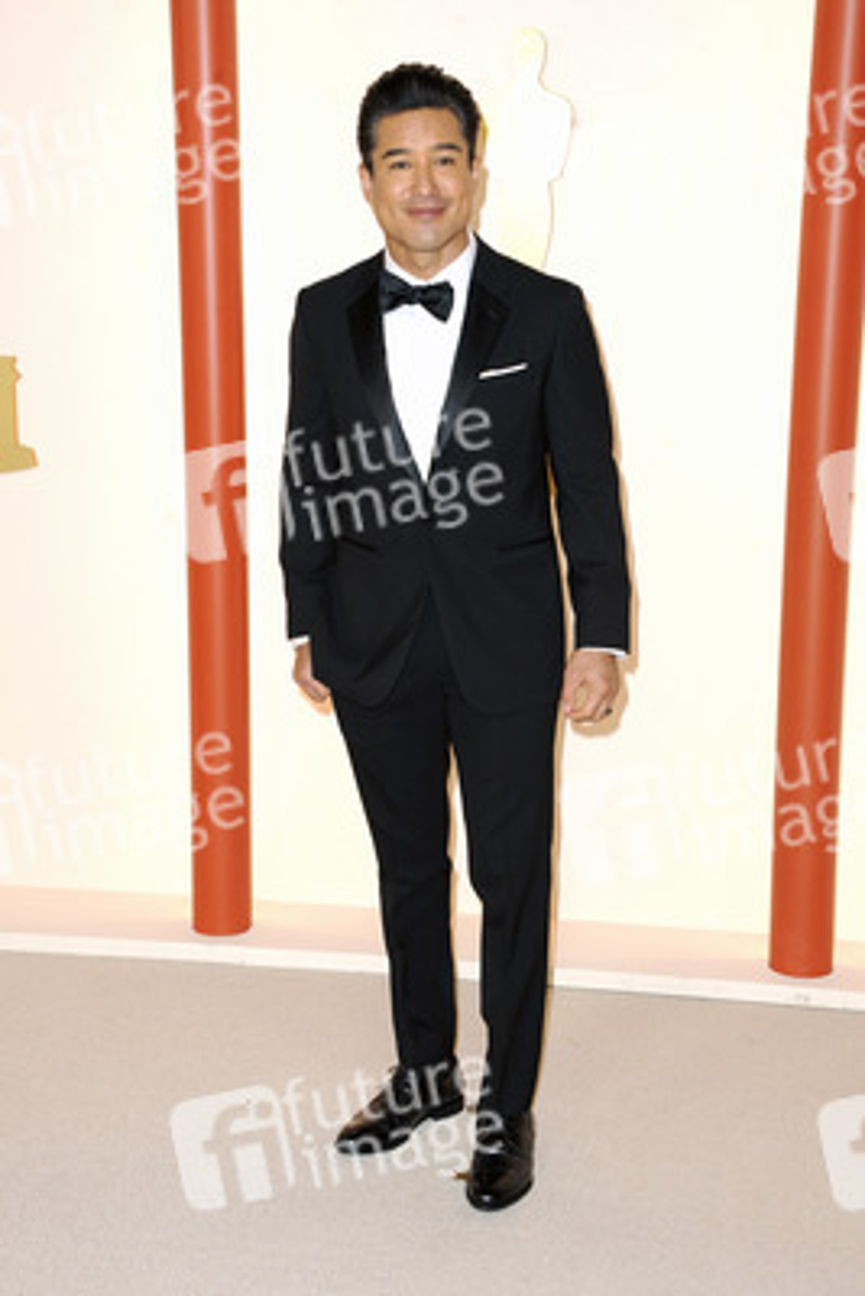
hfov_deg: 23.4
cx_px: 432
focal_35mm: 58
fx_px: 2088
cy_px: 648
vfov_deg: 34.5
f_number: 6.3
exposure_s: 1/200
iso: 1600
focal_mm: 58
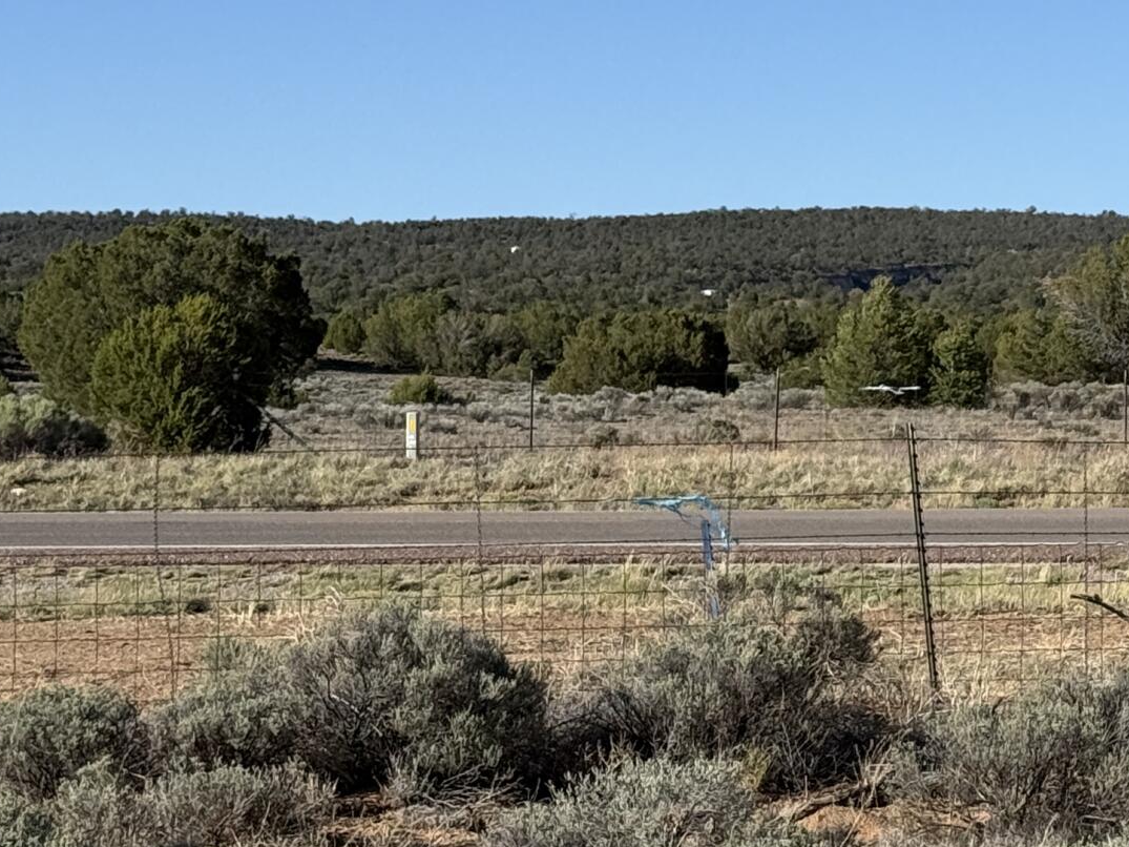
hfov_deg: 14.3
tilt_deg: +2.1
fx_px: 4370
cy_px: 291
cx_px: 1341
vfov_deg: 11.1
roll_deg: +0.2
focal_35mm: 134
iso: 64
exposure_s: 1/4878
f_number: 1.78
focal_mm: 6.76
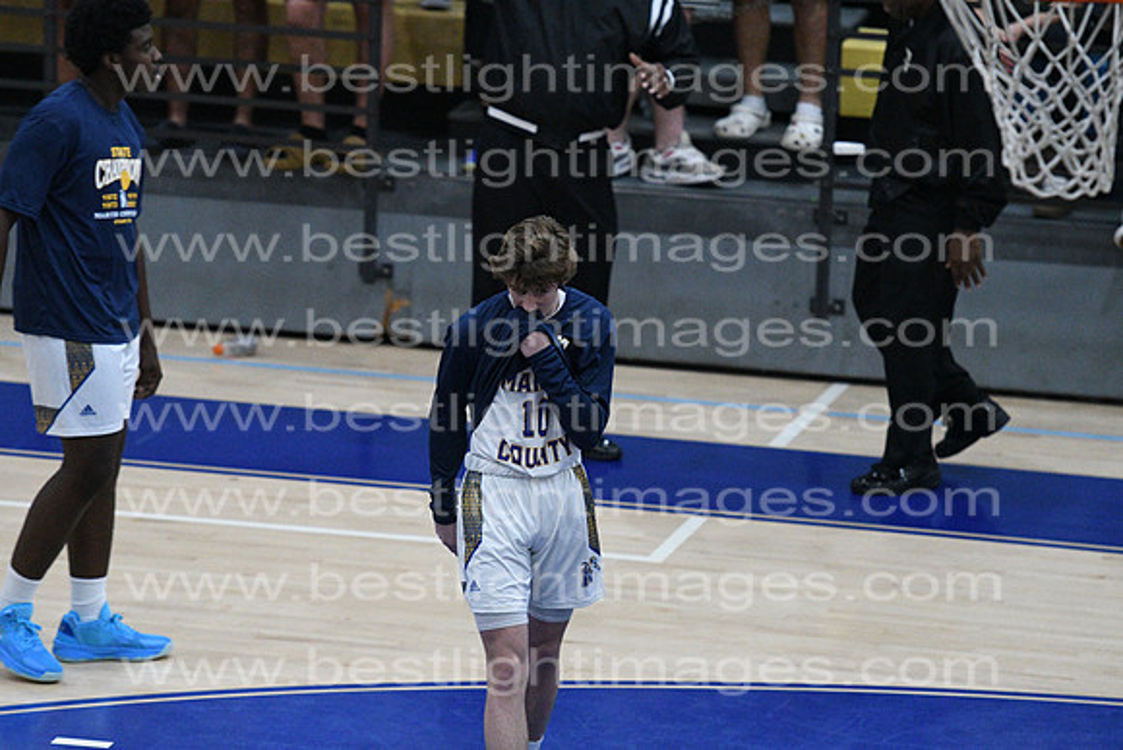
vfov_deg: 5.2
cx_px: 562
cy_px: 375
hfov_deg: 7.8
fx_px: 8190
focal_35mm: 262
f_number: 3.5
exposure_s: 1/800
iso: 7200
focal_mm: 175
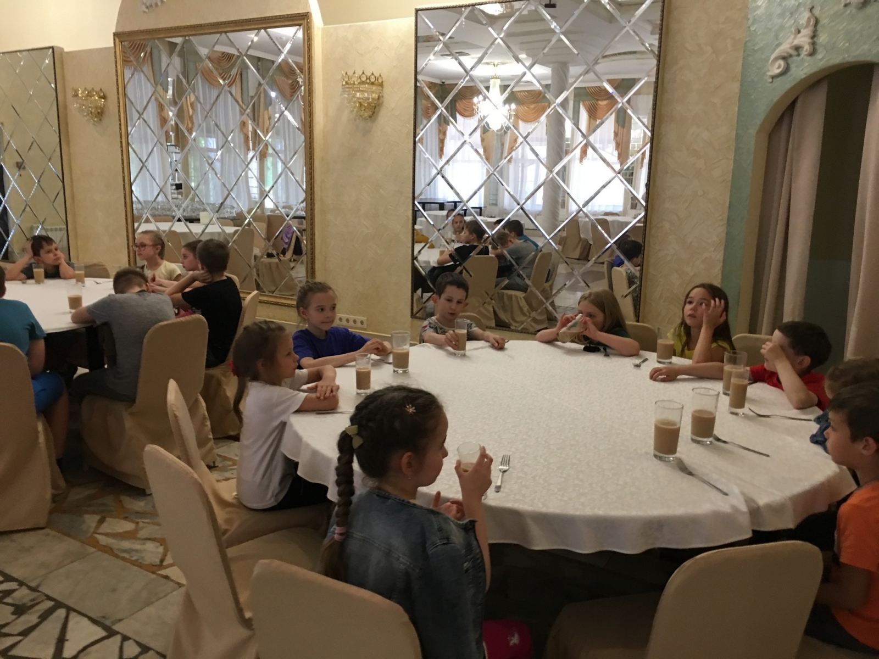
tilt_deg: -9.3
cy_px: 330
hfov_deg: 61.7
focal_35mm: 29
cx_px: 440
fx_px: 736
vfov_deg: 48.2
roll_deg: -2.1
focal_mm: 4.15
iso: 80
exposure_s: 1/17
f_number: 2.2
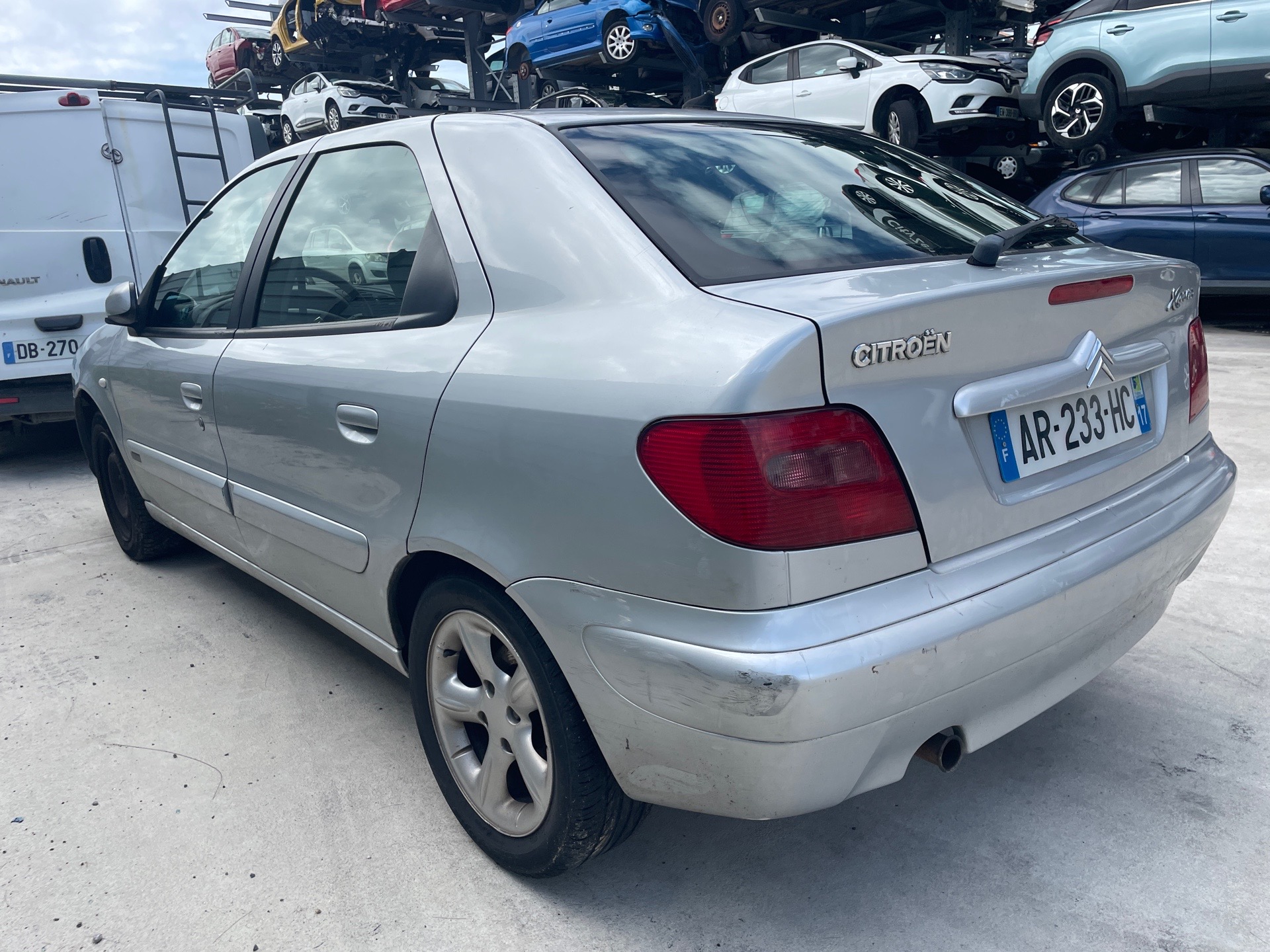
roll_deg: +2.9
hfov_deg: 67.3
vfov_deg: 53.1
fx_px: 954
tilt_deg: -13.7
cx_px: 635
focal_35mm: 26
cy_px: 476
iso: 32
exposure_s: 1/2020
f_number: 1.6
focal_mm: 4.2
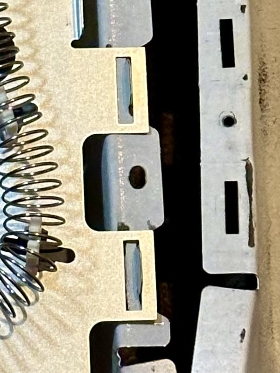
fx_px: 2610
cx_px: 138
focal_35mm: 242
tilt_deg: -63.8
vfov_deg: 8.1
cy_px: -61
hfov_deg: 6.1
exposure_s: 1/42
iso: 250
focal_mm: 6.86
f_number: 1.78
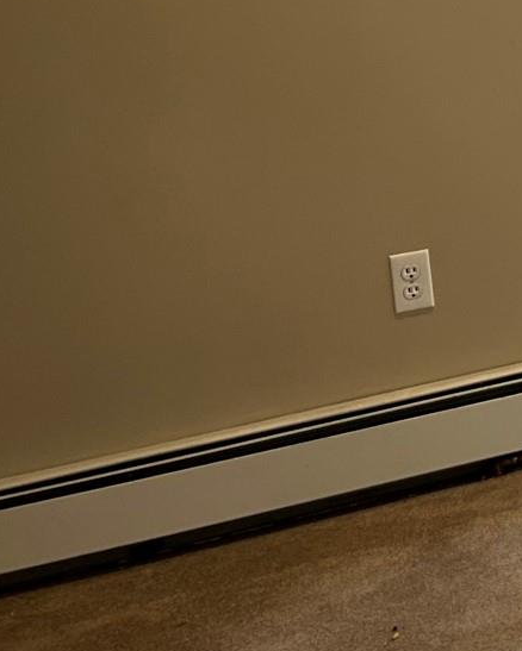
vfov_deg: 18.9
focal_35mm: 95
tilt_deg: -4.6
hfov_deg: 12.9
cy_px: -150
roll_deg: +5.8
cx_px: 1195
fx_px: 1834
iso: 64
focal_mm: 5.7
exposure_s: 1/60
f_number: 1.5
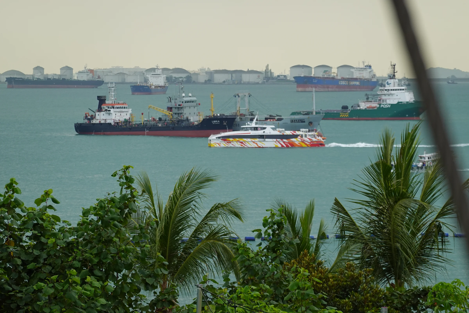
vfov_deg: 6.9
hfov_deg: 10.3
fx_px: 2592
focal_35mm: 199
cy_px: 156
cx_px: 234
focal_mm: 71.86
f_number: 4.5
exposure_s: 1/400
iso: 100
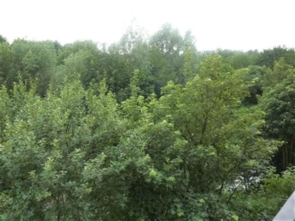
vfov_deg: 54.9
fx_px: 213
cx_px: 148
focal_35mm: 25
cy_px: 110
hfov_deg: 69.4
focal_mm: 4.1
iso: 500
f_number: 3.3
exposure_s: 1/250
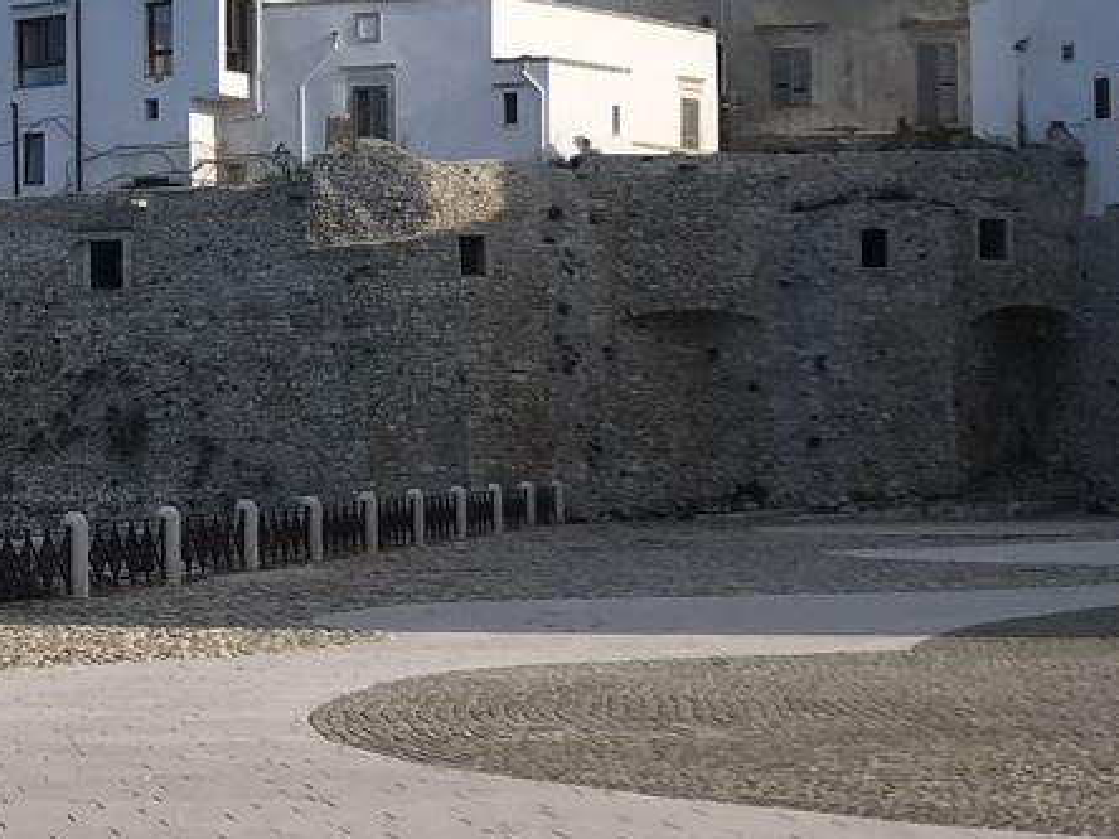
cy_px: 282
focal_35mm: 101
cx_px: -295
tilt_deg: +2.9
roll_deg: +0.8
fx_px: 3265
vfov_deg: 14.6
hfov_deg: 18.3
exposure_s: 1/1656
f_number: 1.8
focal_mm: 4
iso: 20
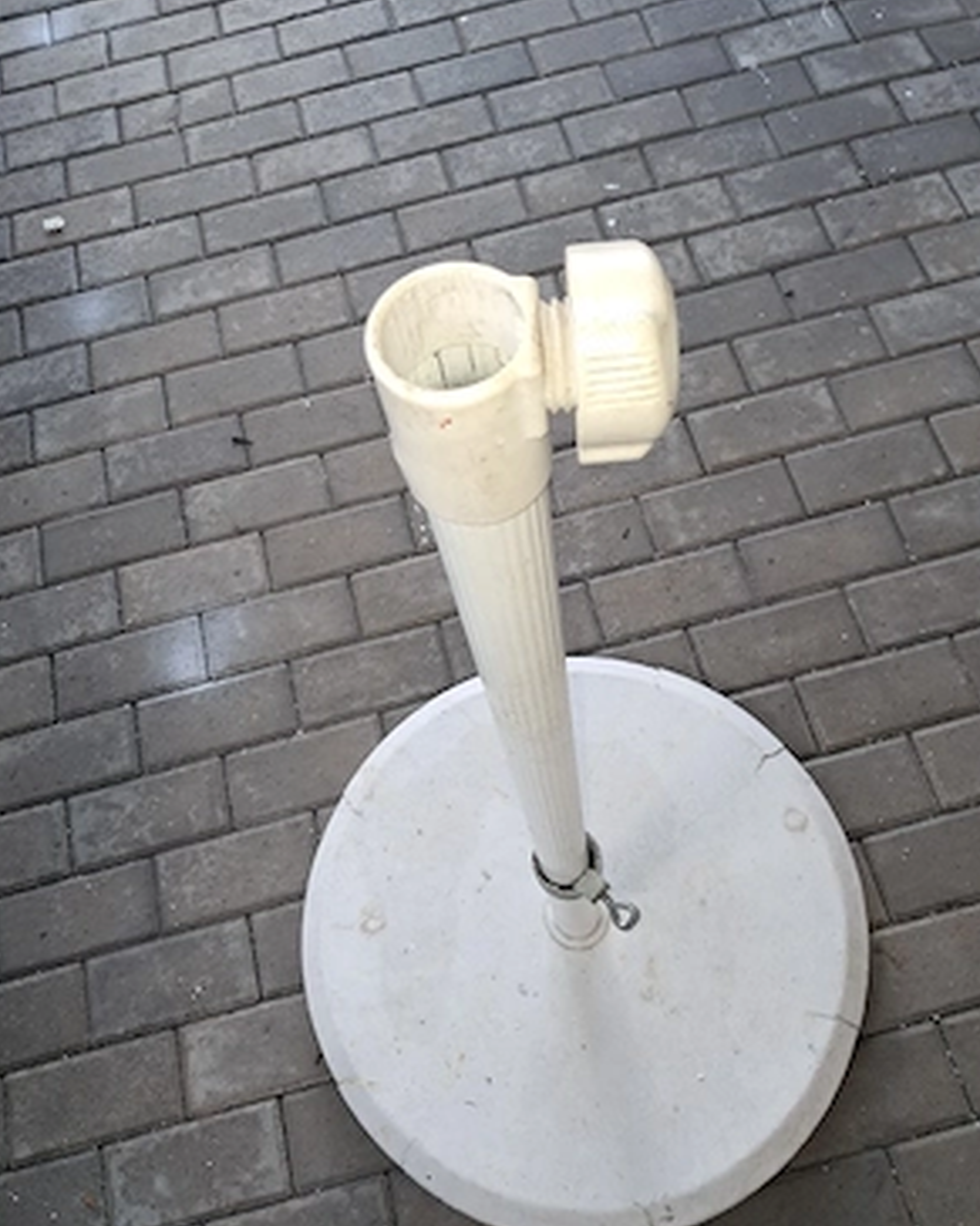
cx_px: 485
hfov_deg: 50.0
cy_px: 593
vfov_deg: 60.4
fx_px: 1052
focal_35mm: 29
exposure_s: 1/50
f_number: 1.8
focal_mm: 4
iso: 80
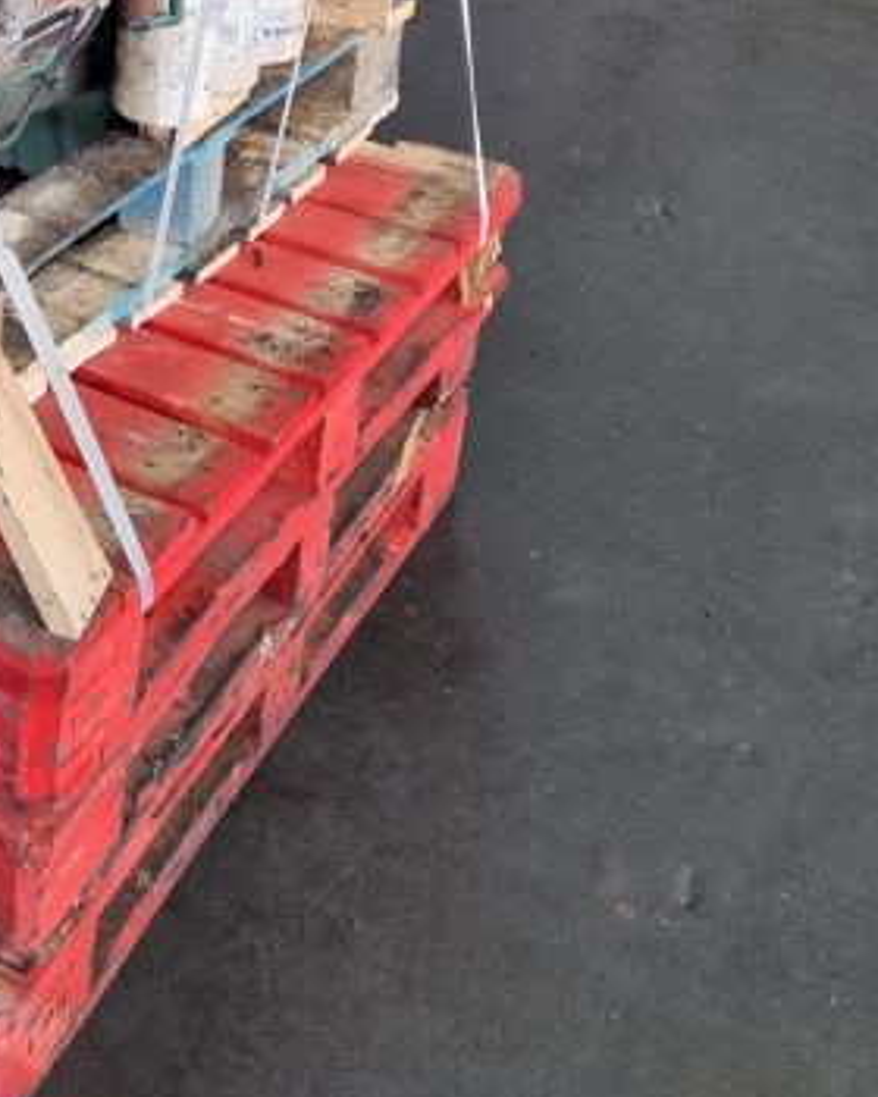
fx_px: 1884
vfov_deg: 29.1
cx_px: 16
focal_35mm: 58
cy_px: -135
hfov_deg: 25.1
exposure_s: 1/100
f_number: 1.8
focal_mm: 5.4
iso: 200
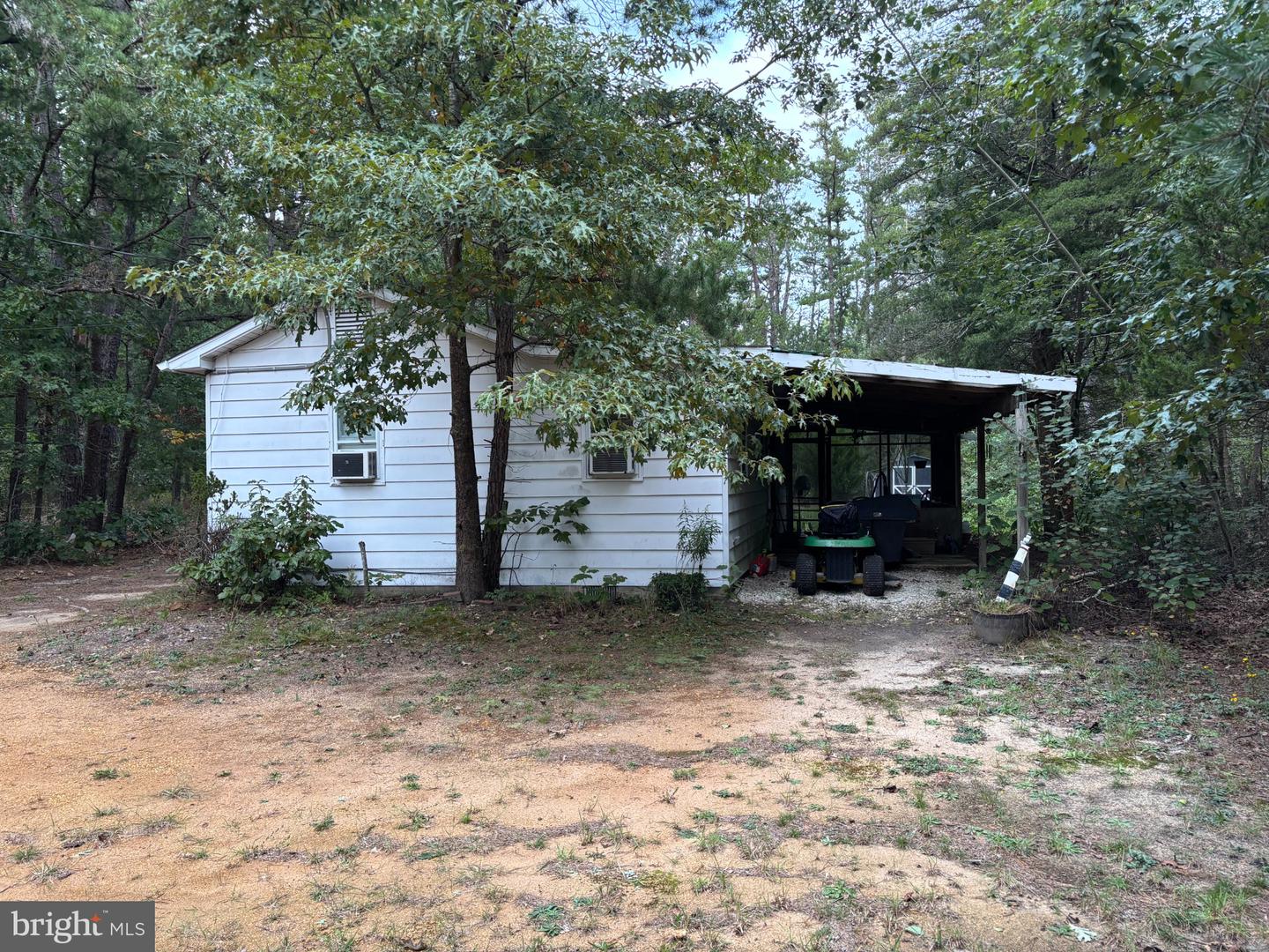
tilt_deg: -0.6
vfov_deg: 53.1
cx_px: 634
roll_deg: +1.2
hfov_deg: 67.3
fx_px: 953
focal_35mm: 26
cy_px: 476
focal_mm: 5.96
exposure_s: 1/67
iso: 125
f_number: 1.6
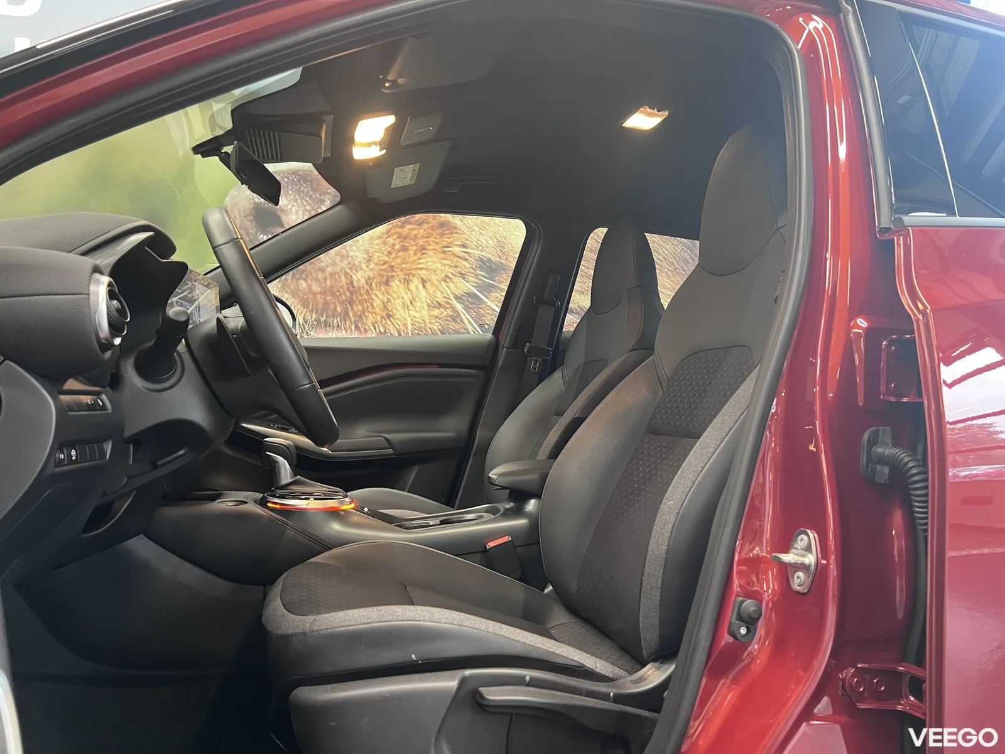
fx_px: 755
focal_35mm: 26
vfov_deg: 53.1
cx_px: 502
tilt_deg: +2.2
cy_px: 377
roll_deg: -0.5
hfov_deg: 67.3
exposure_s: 1/60
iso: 320
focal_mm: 5.7
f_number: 1.5
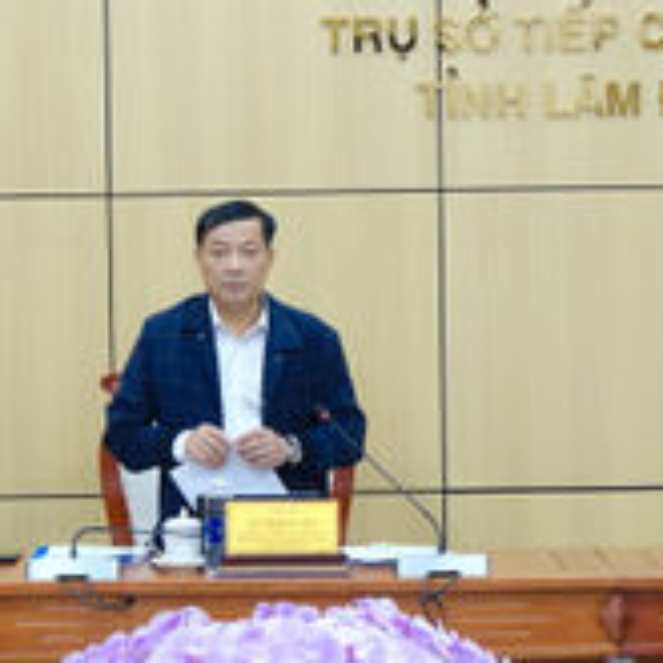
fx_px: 2947
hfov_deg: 12.8
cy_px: 362
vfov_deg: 12.8
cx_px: 265
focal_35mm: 136
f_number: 4
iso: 1250
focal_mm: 32.5
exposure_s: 1/60
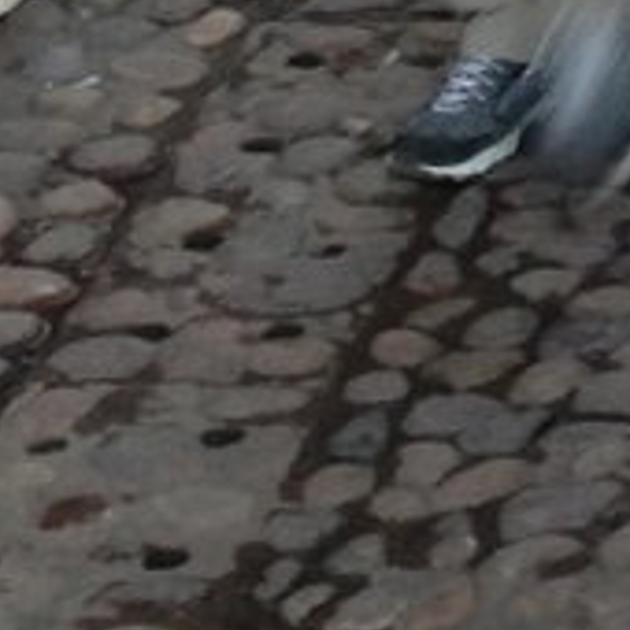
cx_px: 1090
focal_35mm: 275
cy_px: -1267
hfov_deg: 6.3
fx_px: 5662
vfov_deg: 5.9
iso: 100
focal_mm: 4.12
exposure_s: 1/20
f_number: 2.4
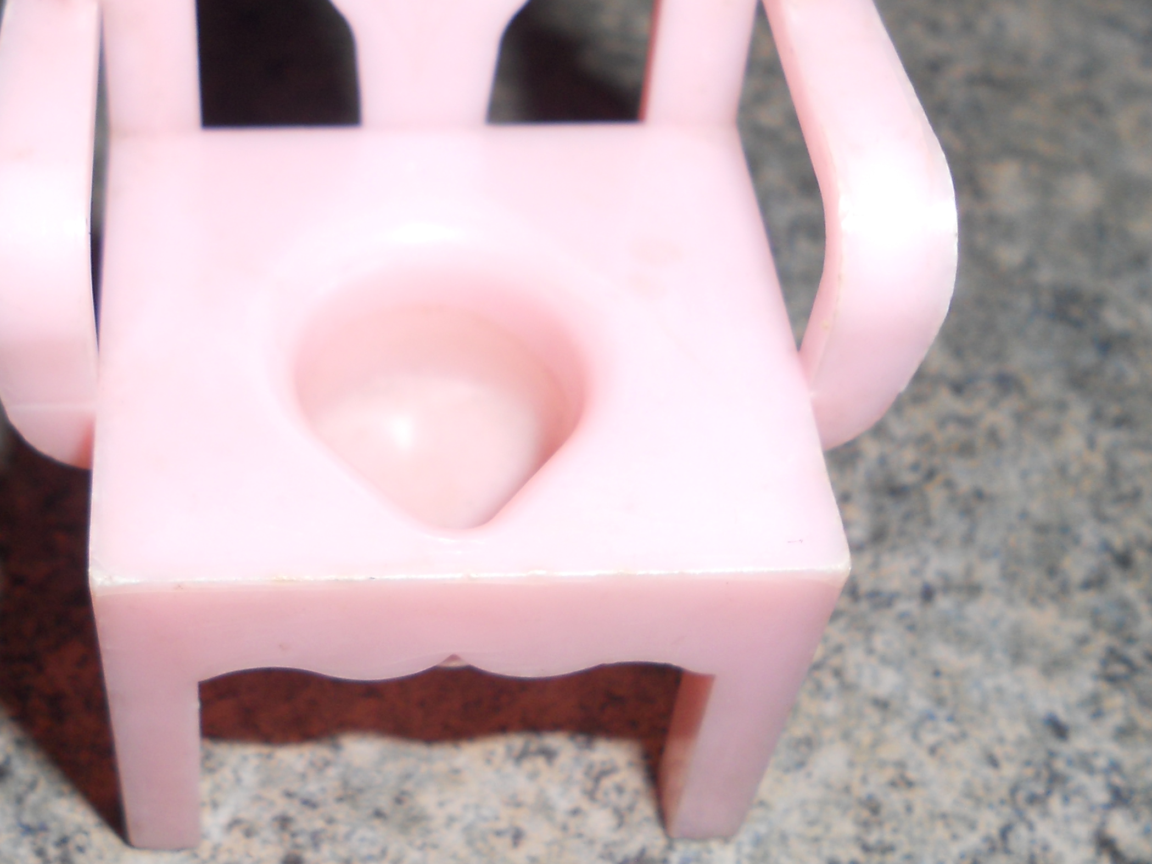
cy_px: 246
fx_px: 2030
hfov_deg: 31.1
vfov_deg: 23.8
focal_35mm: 61
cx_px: 273
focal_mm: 5.8
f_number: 8.8
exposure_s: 1/25
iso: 80
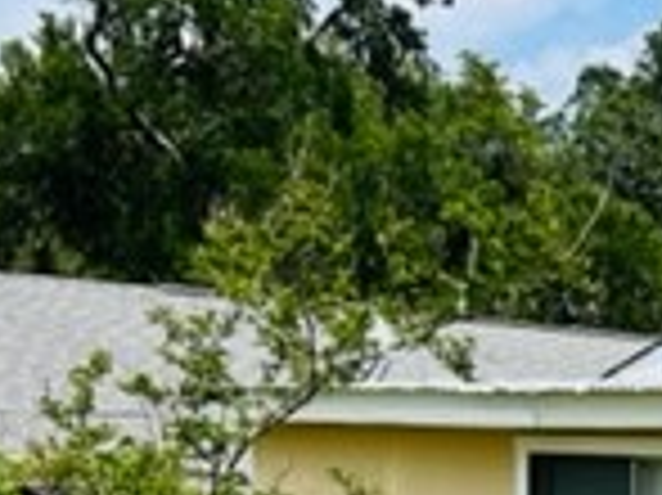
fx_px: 2159
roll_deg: -0.5
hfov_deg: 16.0
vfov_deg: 12.6
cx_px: 991
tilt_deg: -5.3
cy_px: 684
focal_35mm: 113
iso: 50
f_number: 1.6
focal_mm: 5.1
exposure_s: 1/4484
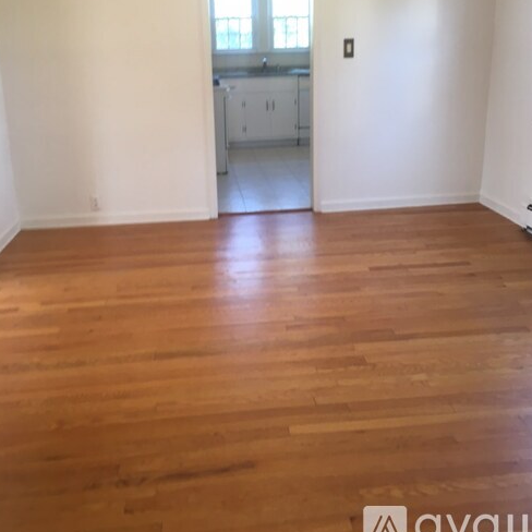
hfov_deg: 47.2
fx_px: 609
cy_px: 186
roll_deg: -0.3
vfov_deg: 46.6
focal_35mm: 35
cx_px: 267
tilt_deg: -16.4
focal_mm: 4.15
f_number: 2.2
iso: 50
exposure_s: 1/30
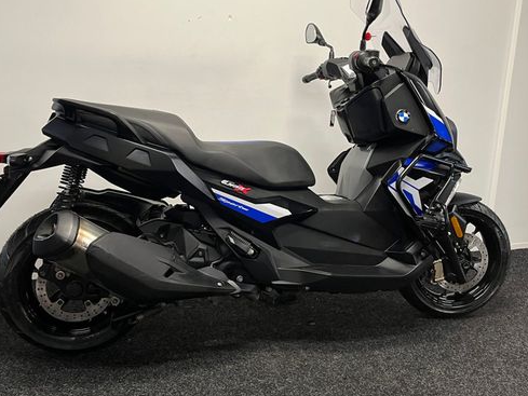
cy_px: 168
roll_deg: -1.8
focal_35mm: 34
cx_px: 255
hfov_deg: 53.9
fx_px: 519
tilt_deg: -9.8
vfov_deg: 41.7
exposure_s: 1/50
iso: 80
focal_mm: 5.1
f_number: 1.6
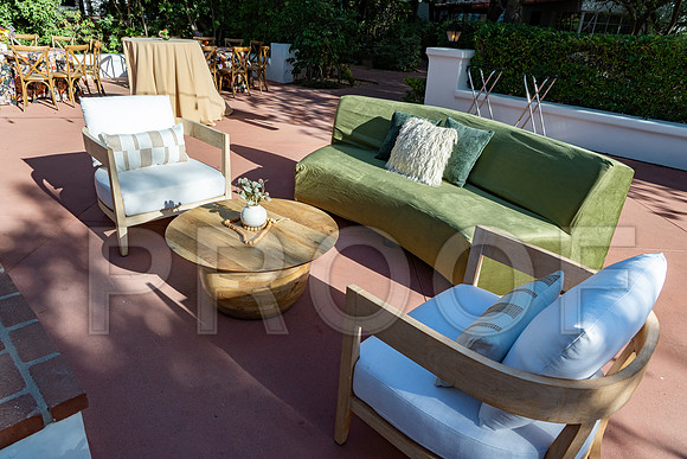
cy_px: 230
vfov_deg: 53.2
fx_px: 458
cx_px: 344
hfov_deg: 73.7
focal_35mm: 24
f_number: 9
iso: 250
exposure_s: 1/320
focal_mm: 24
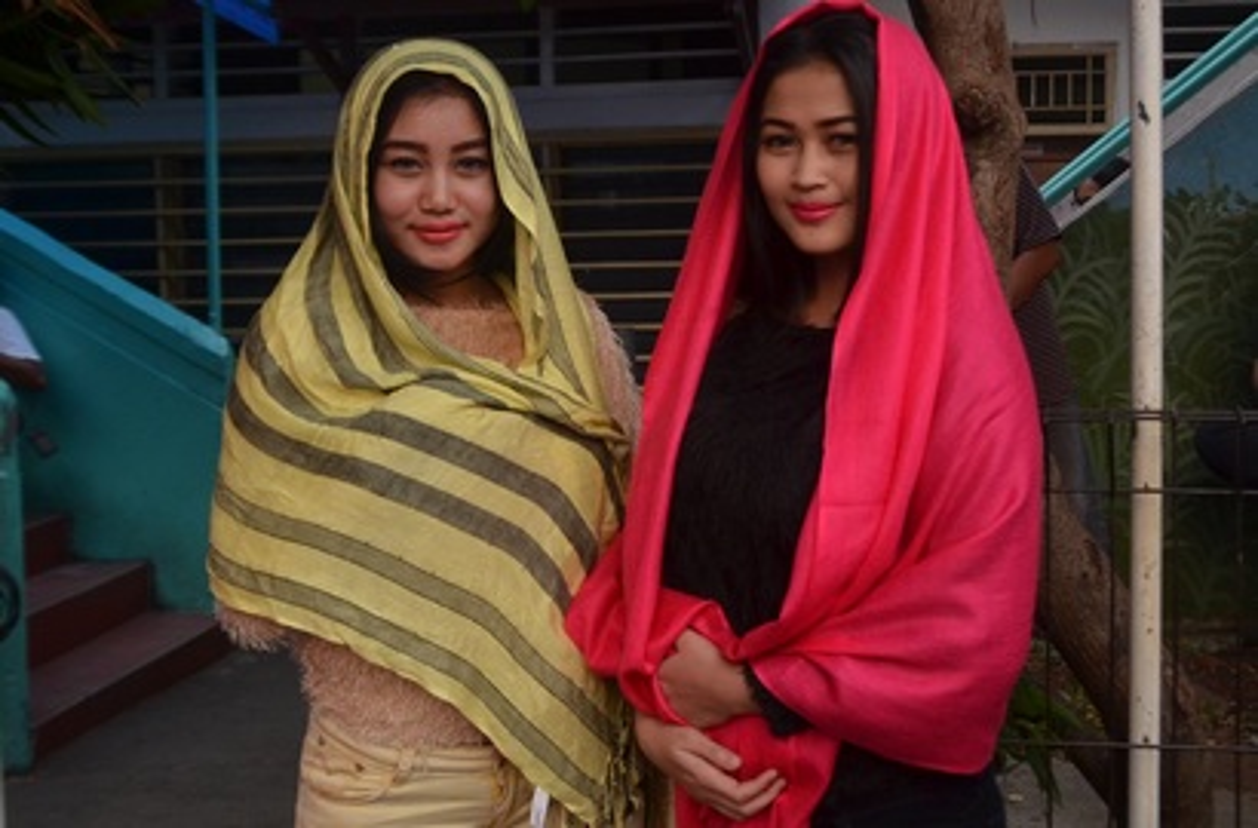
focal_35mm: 38
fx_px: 1305
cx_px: 629
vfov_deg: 35.2
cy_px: 414
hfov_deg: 51.5
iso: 400
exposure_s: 1/180
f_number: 6.7
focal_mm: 25
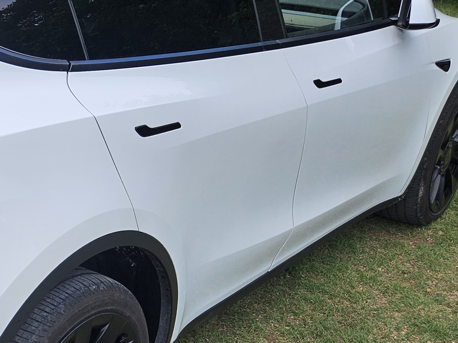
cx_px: -51
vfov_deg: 24.0
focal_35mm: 61
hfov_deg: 28.6
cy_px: 203
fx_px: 807
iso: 25
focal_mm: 5.4
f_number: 1.8
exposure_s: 1/1365
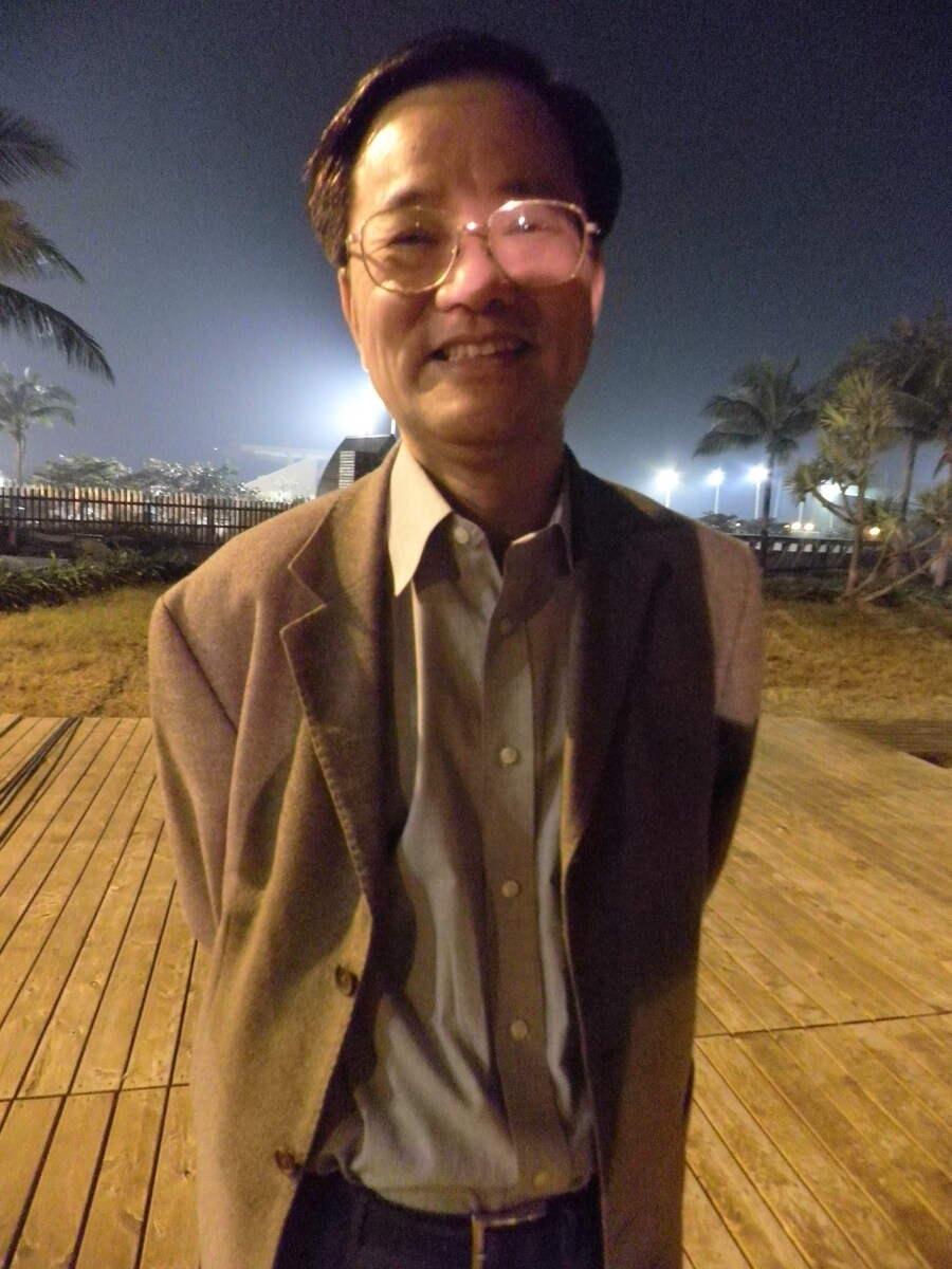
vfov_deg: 71.6
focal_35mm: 24
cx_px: 476
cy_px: 634
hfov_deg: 56.8
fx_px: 880
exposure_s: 1/4
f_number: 3.3
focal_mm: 4.3
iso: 800
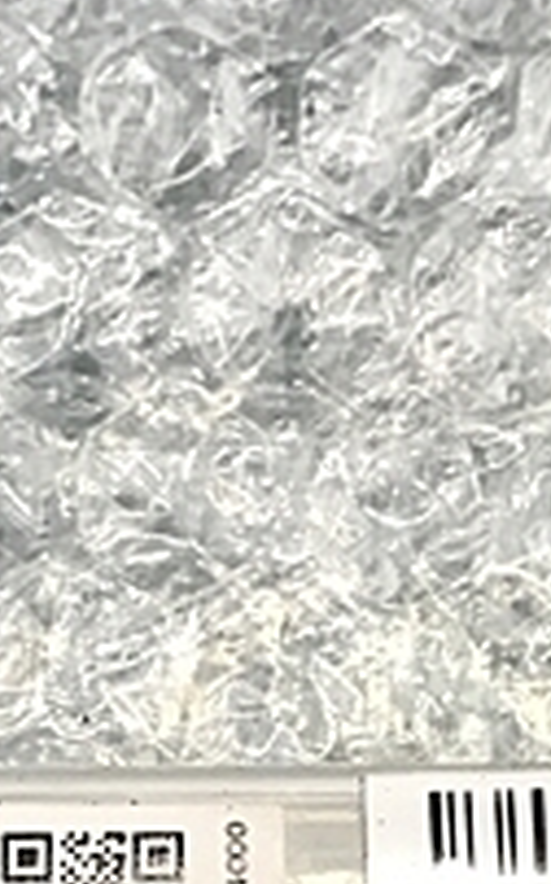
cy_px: 954
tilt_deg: -82.3
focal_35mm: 94
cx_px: 92
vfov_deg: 21.1
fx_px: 2262
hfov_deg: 13.8
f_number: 1.8
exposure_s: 1/33
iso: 32
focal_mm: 3.99
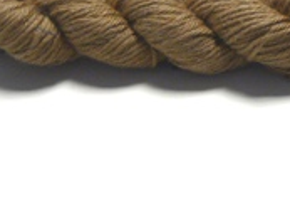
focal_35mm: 80
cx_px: 241
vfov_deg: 18.3
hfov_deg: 23.9
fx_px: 671
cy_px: 55
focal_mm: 6
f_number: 2.8
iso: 150
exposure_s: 1/30
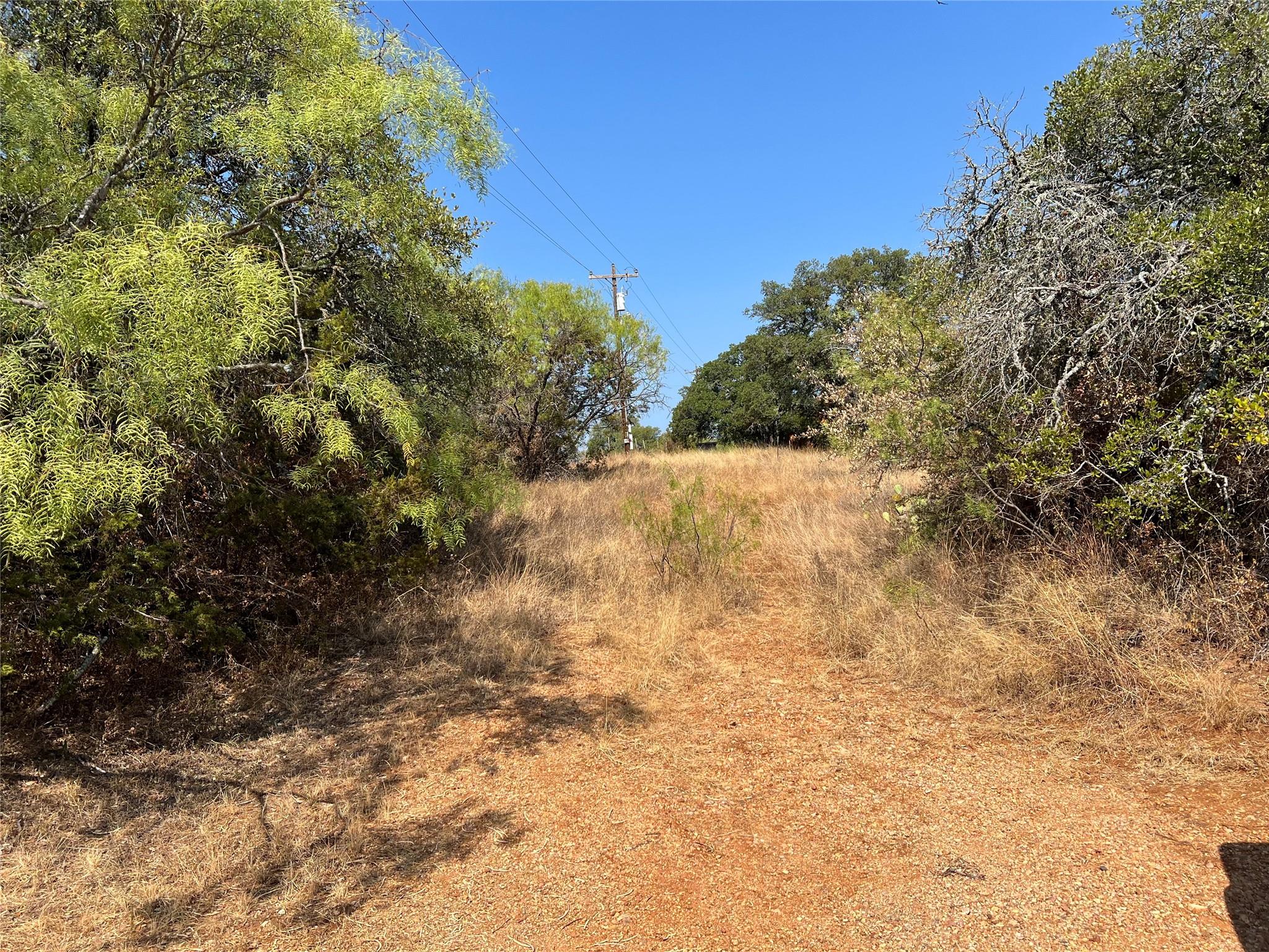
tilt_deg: +2.9
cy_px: 476
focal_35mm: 26
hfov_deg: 67.3
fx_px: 953
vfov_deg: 53.1
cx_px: 634
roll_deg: +3.5
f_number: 1.5
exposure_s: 1/3831
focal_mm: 5.7
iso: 50
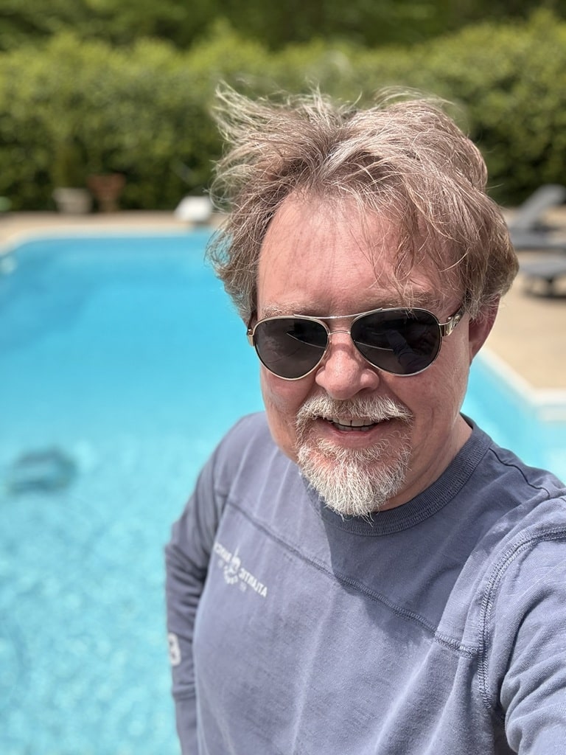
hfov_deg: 46.8
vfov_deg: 60.0
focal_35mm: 30
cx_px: 283
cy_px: 378
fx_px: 654
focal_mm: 2.69
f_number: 1.9
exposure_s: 1/1172
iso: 40
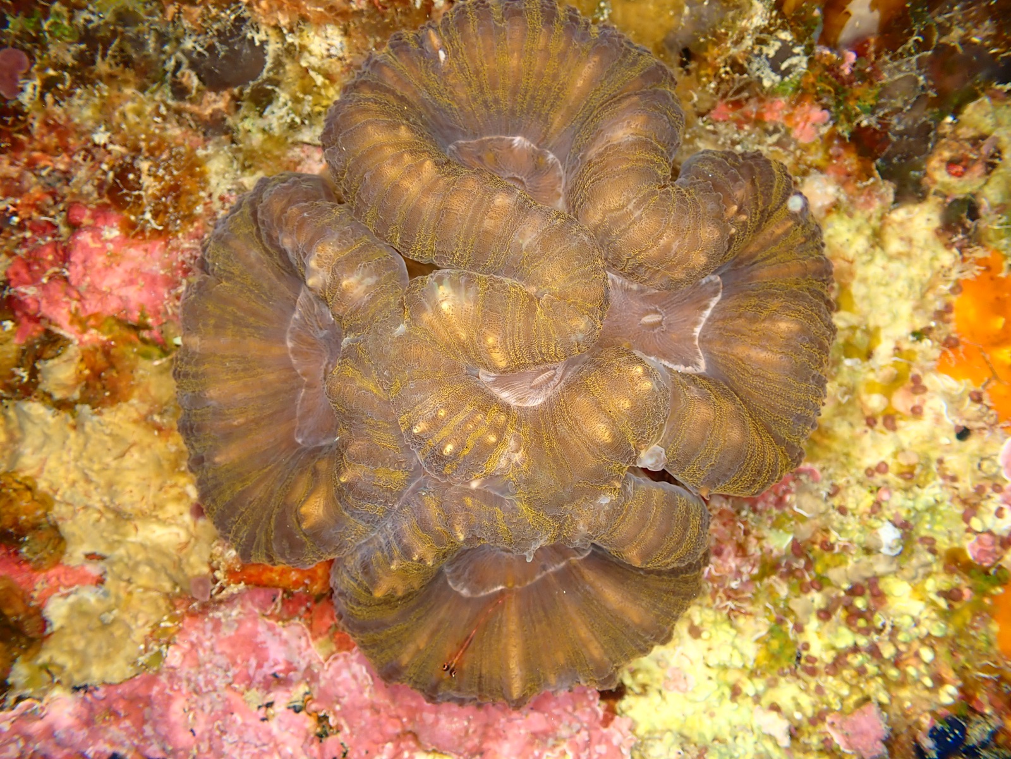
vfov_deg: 44.2
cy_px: 380
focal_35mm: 32
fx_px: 935
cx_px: 506
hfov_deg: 56.8
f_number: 2.4
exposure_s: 1/200
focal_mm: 5.79
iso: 100
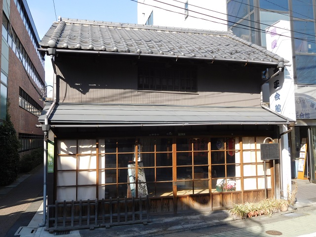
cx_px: 158
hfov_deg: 56.8
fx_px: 292
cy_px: 118
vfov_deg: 44.2
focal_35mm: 32
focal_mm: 5.7
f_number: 3.6
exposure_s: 1/500
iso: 125
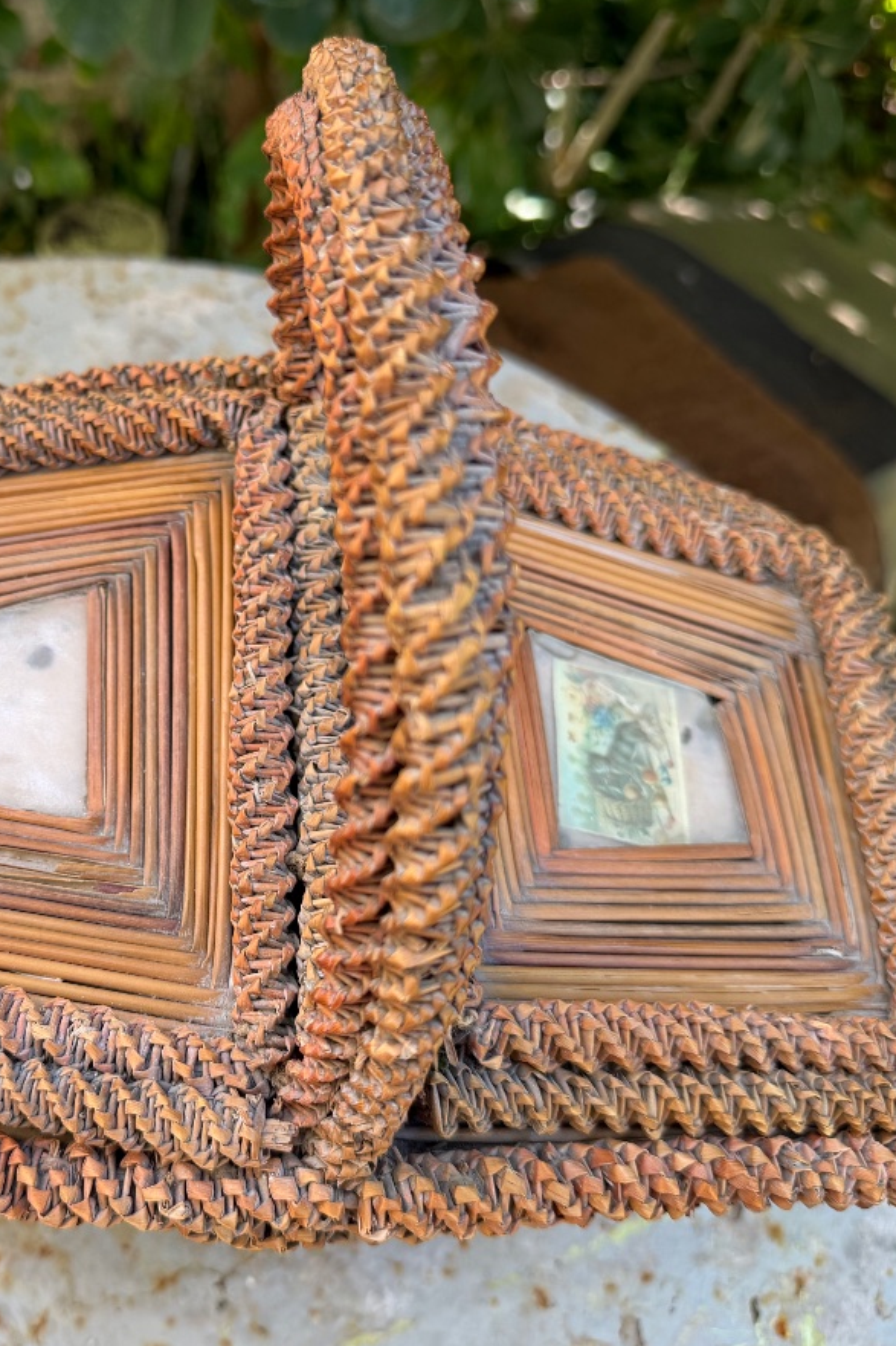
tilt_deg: -57.2
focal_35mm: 34
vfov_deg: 55.8
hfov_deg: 37.9
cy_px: 677
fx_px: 1270
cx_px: 221
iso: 50
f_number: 1.78
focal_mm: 6.76
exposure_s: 1/125
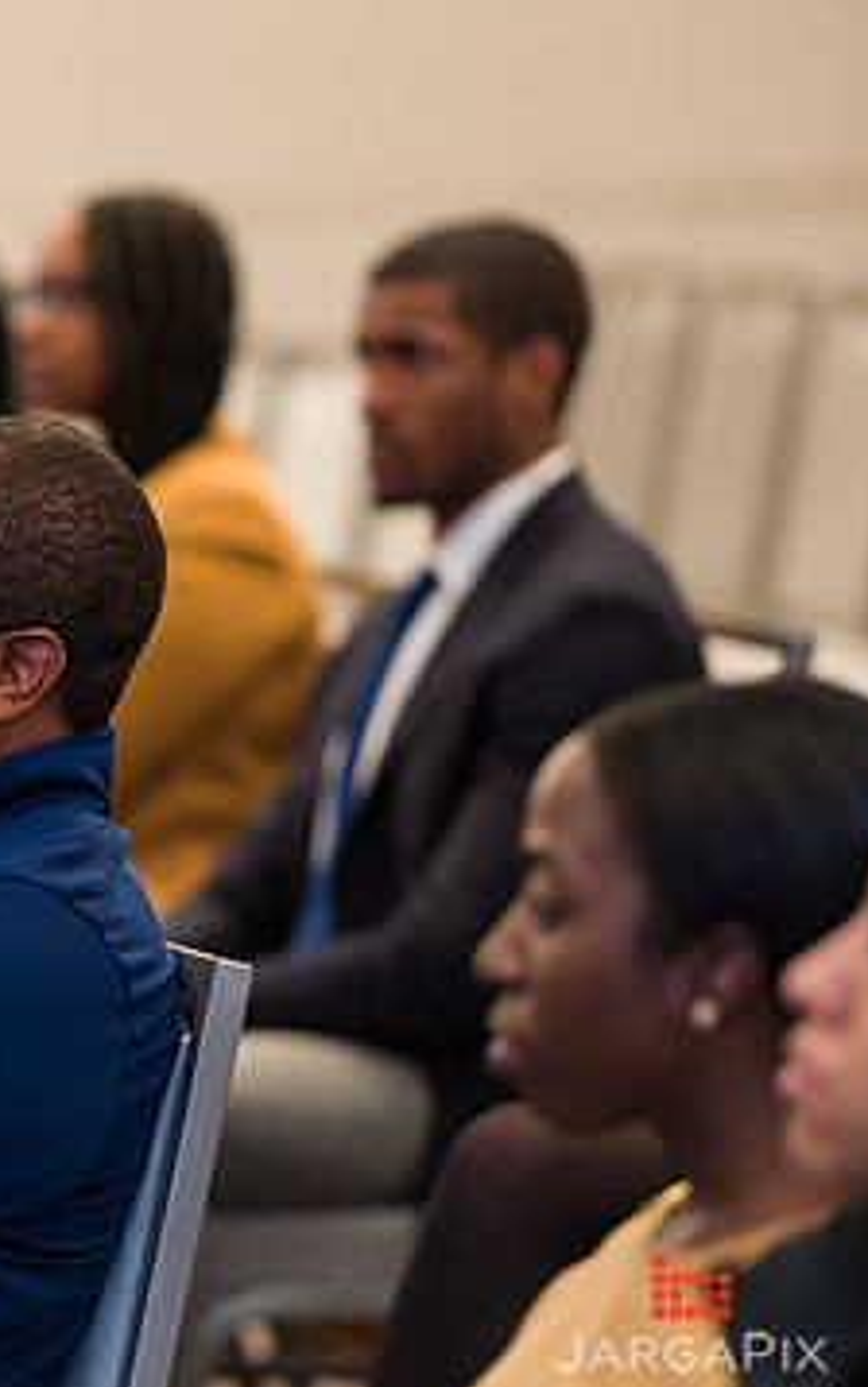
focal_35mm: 330
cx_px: -198
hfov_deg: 4.0
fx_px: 12480
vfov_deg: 6.4
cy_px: 709
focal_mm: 200
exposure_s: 1/200
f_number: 3.2
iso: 800
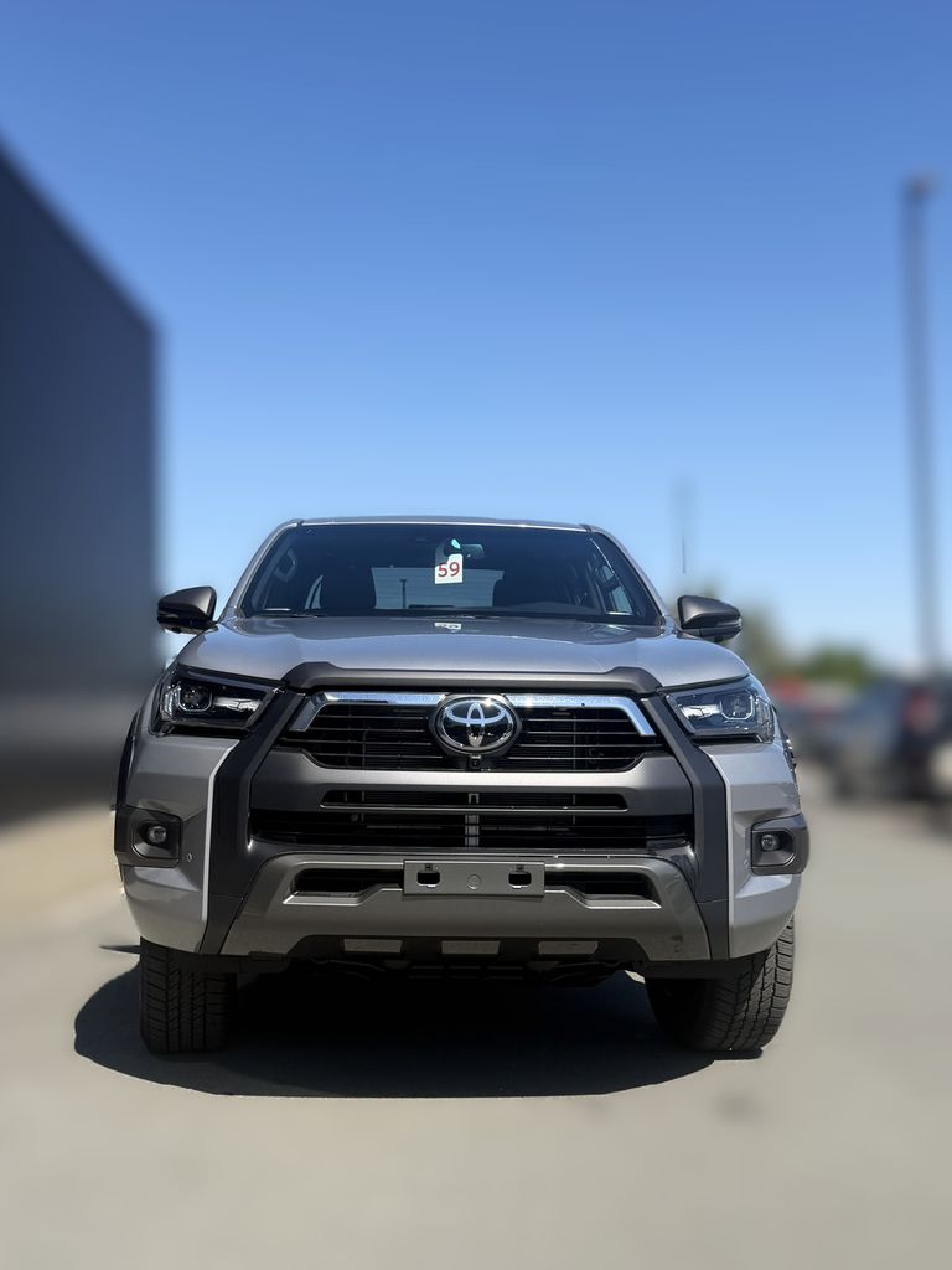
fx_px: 880
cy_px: 635
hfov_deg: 56.8
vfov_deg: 71.6
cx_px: 476
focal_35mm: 24
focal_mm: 6.76
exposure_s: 1/4405
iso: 80
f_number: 1.78
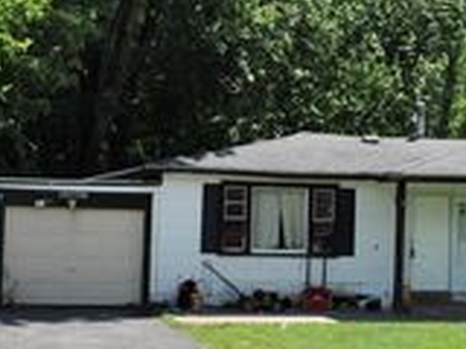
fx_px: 1090
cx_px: 338
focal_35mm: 81
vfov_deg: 18.2
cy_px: 115
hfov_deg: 23.9
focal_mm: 18
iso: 100
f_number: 8
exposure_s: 1/200
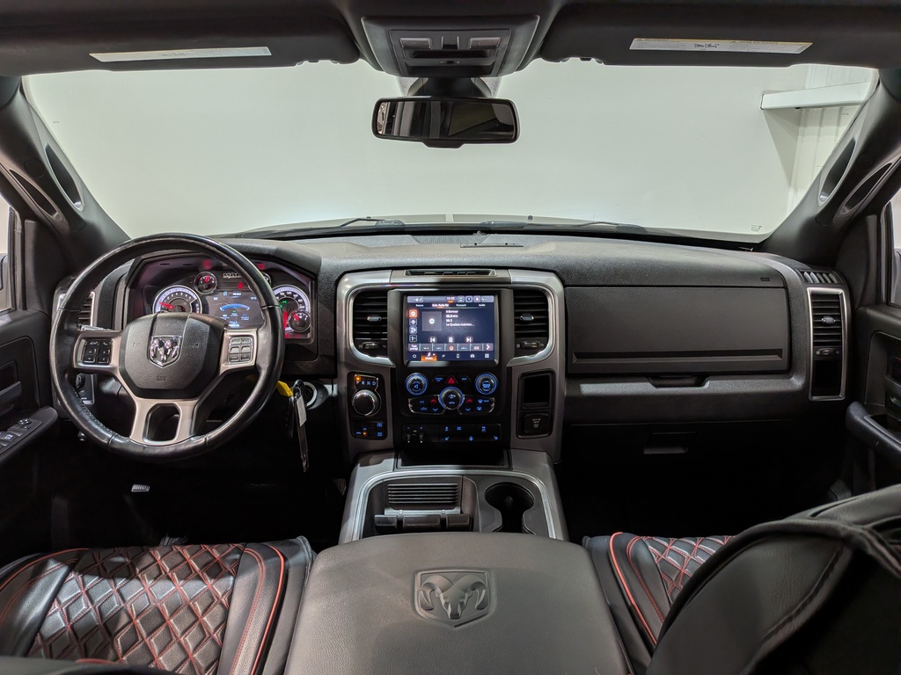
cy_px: 338
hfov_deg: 71.6
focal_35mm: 24
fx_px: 625
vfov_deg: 56.8
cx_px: 450
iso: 29
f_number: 1.7
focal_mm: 4.53
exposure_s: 1/120
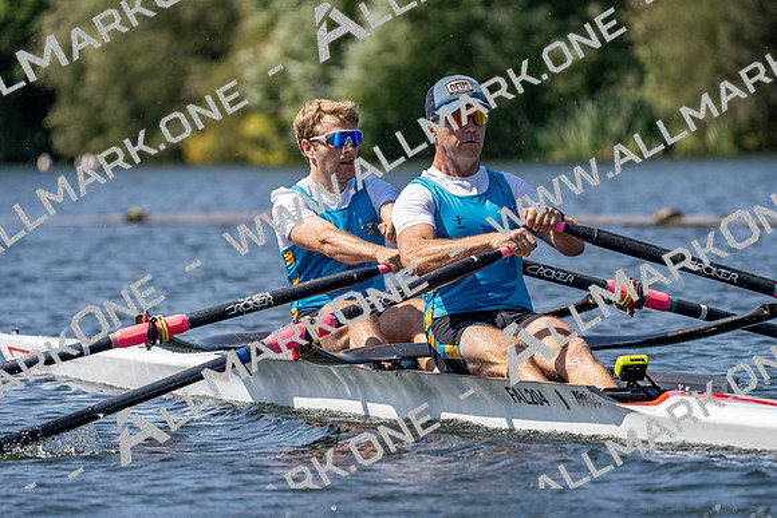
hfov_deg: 6.5
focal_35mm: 315
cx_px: 388
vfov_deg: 4.4
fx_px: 6800
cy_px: 259
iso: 250
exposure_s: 1/2000
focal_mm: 315
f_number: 6.3
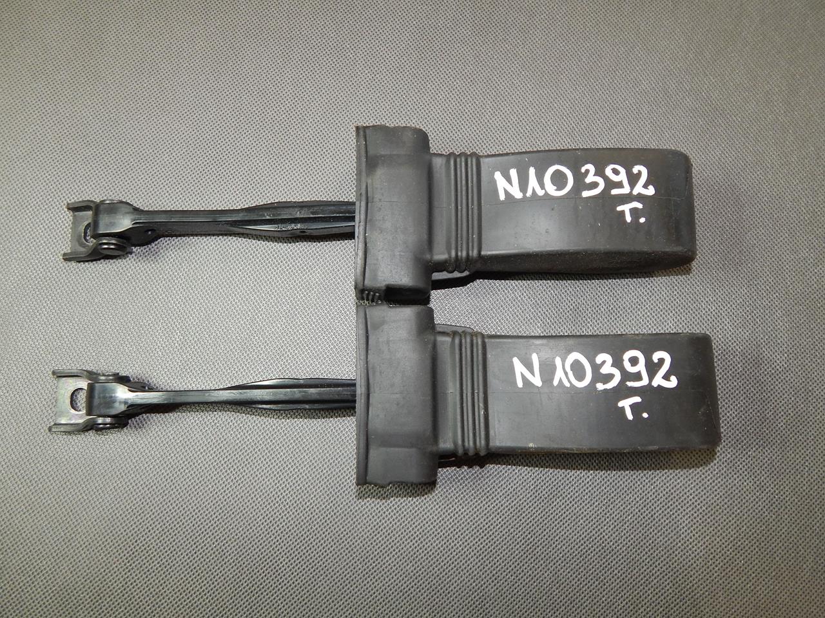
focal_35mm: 23
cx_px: 412
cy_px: 309
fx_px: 548
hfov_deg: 73.9
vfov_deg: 58.9
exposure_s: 1/30
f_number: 3
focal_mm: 4
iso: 200
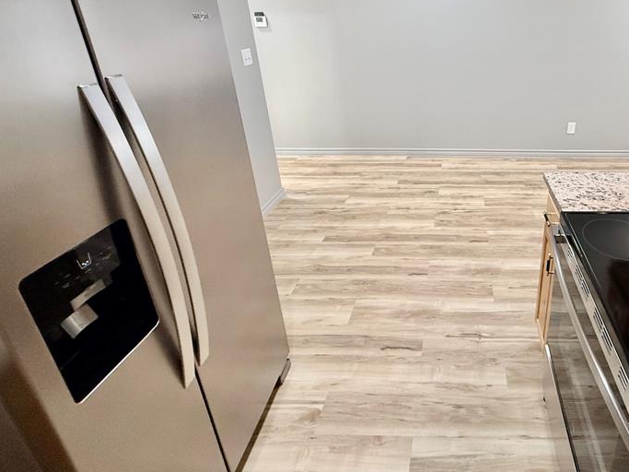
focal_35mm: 21
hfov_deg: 74.4
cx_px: 458
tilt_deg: -20.7
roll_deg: +0.4
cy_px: 140
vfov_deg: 61.1
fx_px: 382
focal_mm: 2.22
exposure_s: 1/120
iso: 400
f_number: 2.2
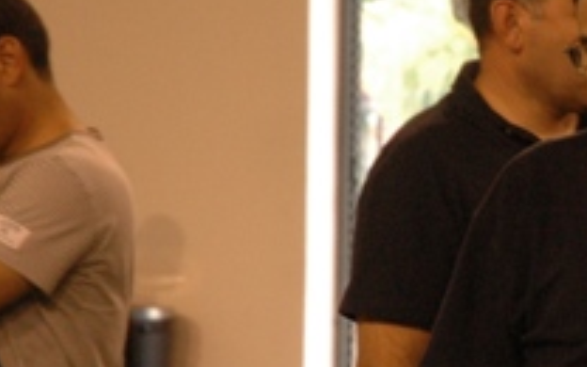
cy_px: 409
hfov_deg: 6.7
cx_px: 1078
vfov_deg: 4.3
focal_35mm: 306
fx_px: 4895
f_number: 5.6
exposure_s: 1/60
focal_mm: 52
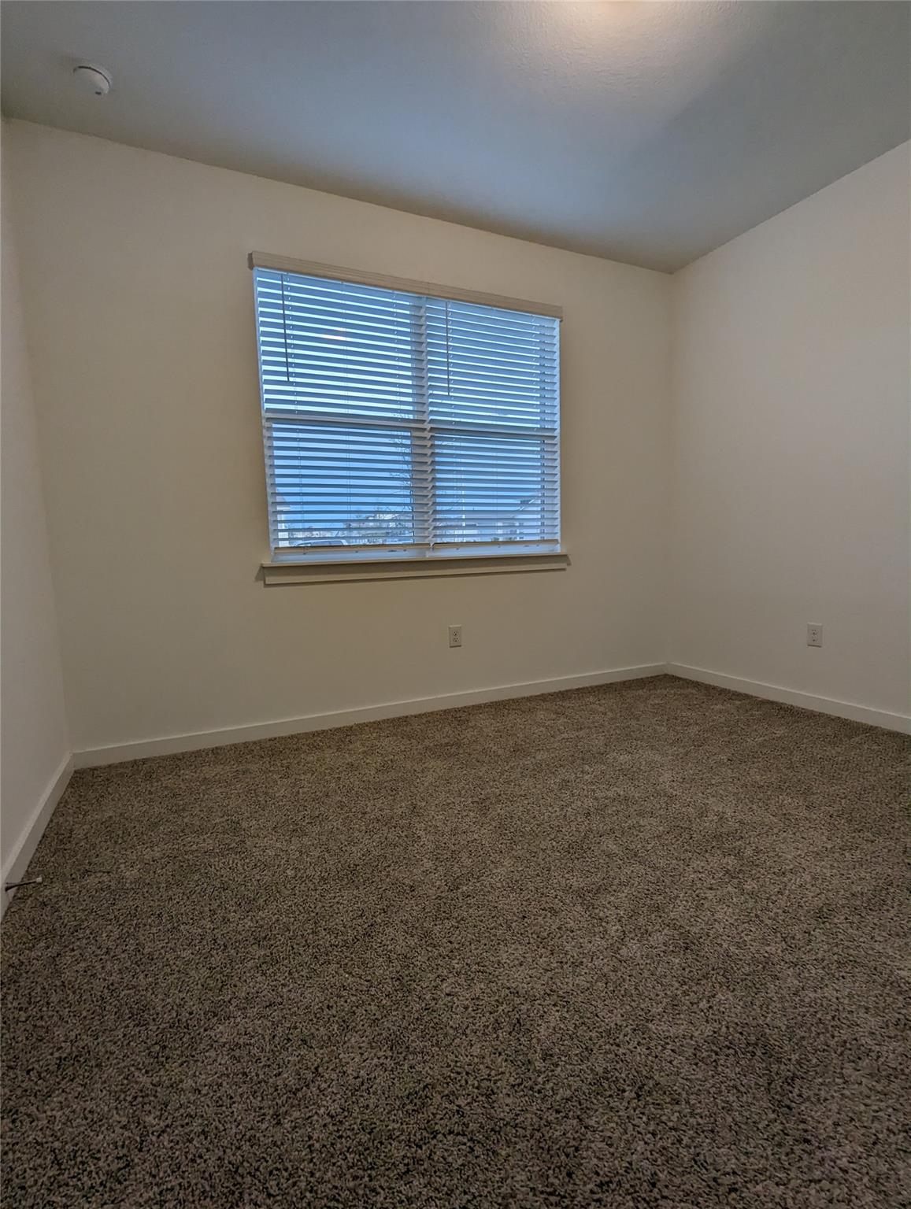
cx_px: 456
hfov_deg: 78.3
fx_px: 560
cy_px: 604
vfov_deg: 94.4
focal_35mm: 16
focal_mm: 2.35
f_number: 2.2
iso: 53
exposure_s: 1/51.6
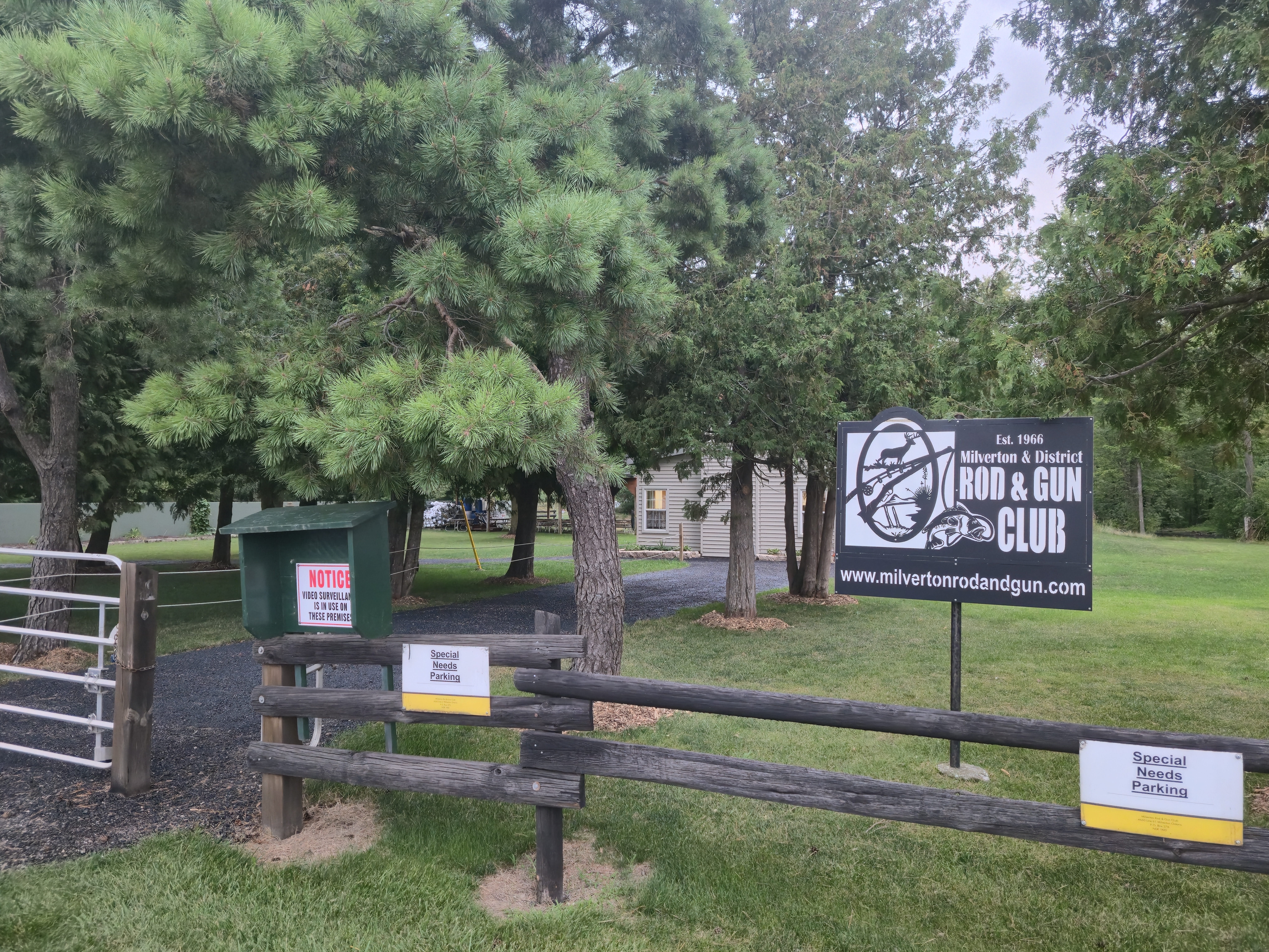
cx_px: 634
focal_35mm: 23
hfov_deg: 73.9
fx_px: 843
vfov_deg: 58.9
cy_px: 476
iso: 160
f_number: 1.8
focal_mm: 5.4
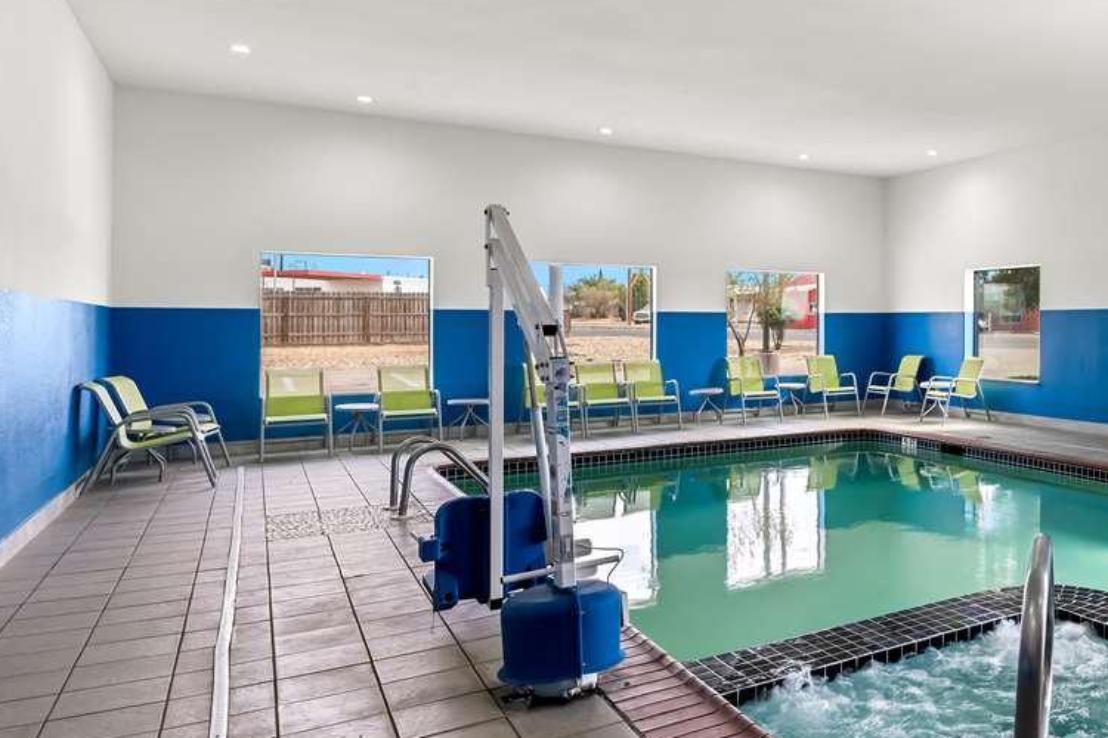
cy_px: 338
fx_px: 862
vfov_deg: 46.4
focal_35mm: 28
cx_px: 981
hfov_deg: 57.1
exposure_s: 1/50
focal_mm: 14
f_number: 5.6
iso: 400
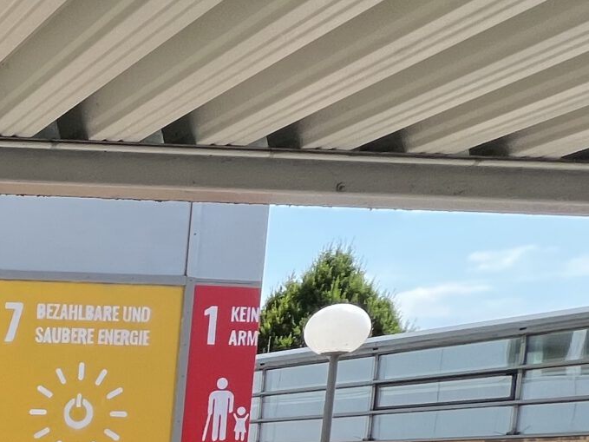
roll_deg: -1.3
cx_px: -417
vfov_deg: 25.6
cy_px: 569
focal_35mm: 49
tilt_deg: -5.3
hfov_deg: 23.8
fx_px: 834
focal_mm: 1.57
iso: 32
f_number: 1.8
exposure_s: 1/1074
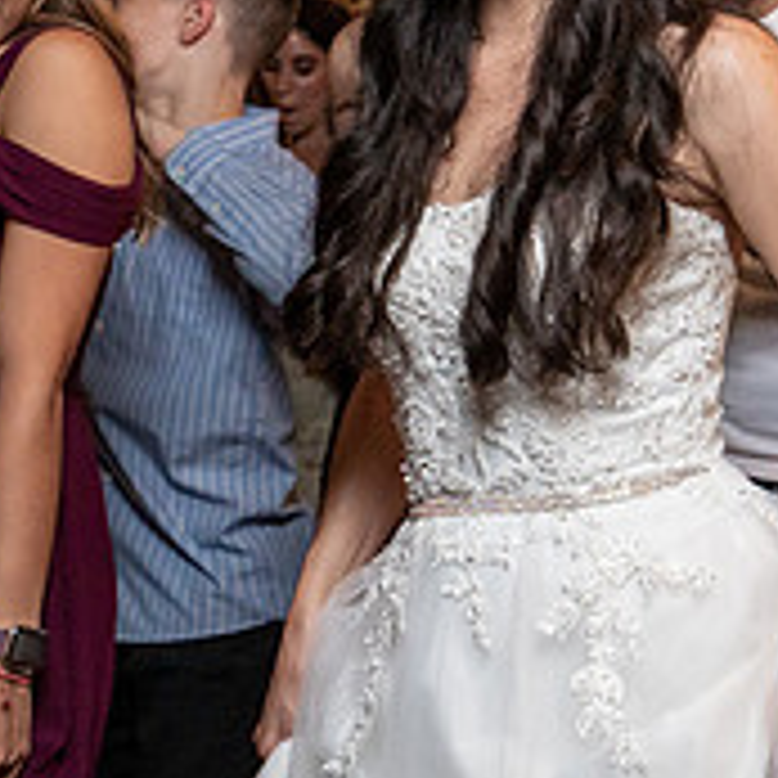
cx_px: 731
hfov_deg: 15.2
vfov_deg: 15.4
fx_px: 2873
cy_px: 196
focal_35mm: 113
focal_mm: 35
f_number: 5.6
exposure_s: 1/200
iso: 2000
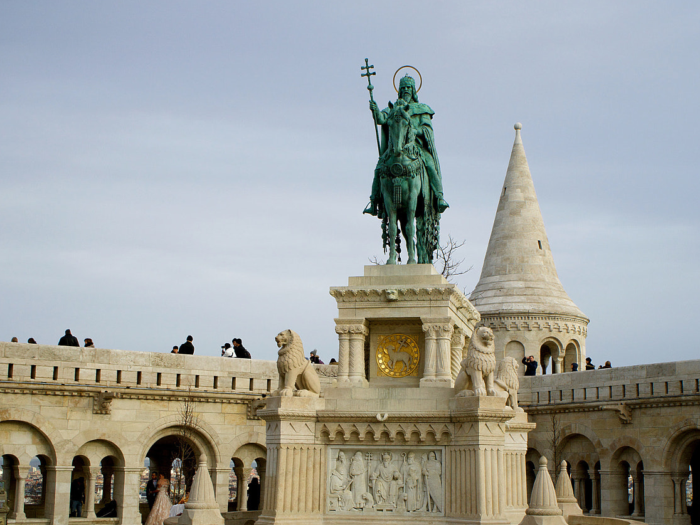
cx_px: 402
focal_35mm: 51
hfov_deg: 37.4
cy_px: 312
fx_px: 1031
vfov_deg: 28.5
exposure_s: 1/500
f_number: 9.5
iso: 500
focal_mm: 37
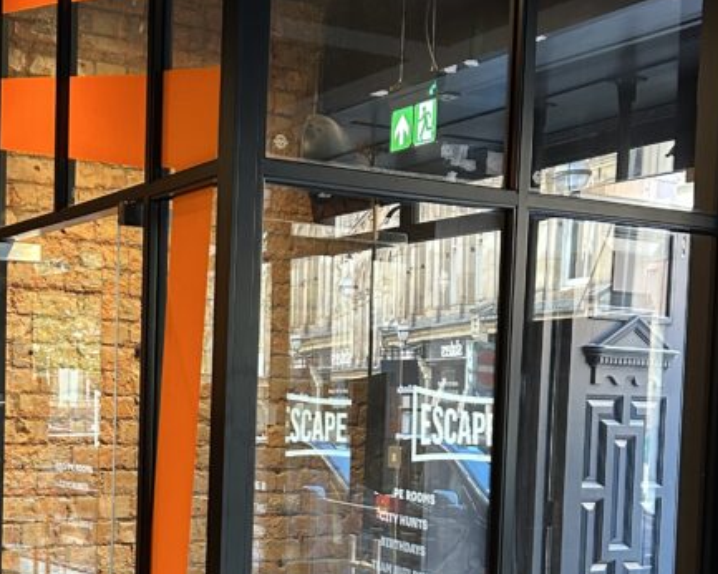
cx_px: 284
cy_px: 463
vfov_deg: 24.9
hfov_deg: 31.4
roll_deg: -2.7
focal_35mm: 60
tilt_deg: -2.9
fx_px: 1274
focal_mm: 5.7
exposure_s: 1/50
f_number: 1.5
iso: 200
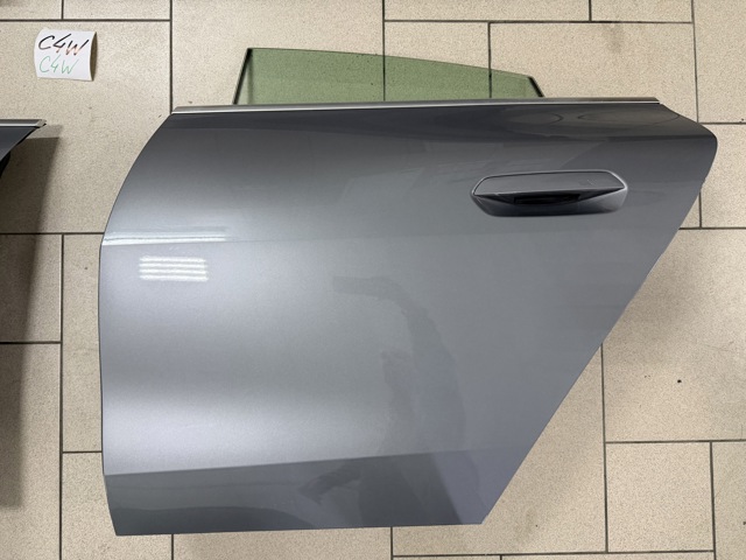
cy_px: 280
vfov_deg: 56.8
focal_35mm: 24
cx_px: 373
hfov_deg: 71.6
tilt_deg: -87.1
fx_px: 517
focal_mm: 6.76
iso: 320
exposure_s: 1/50
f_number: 1.78
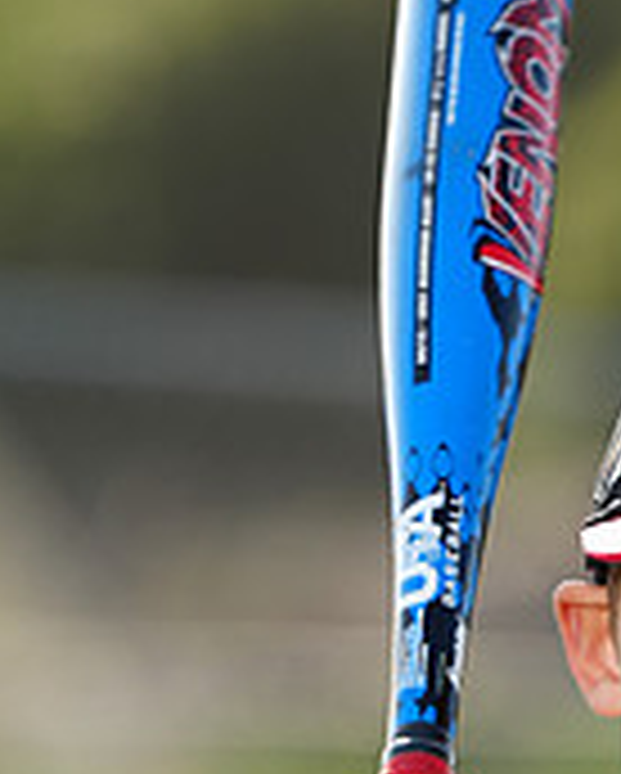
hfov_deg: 2.5
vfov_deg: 3.1
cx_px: 853
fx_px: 14494
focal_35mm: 632
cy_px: 954
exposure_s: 1/250
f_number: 4.5
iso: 64
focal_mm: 200
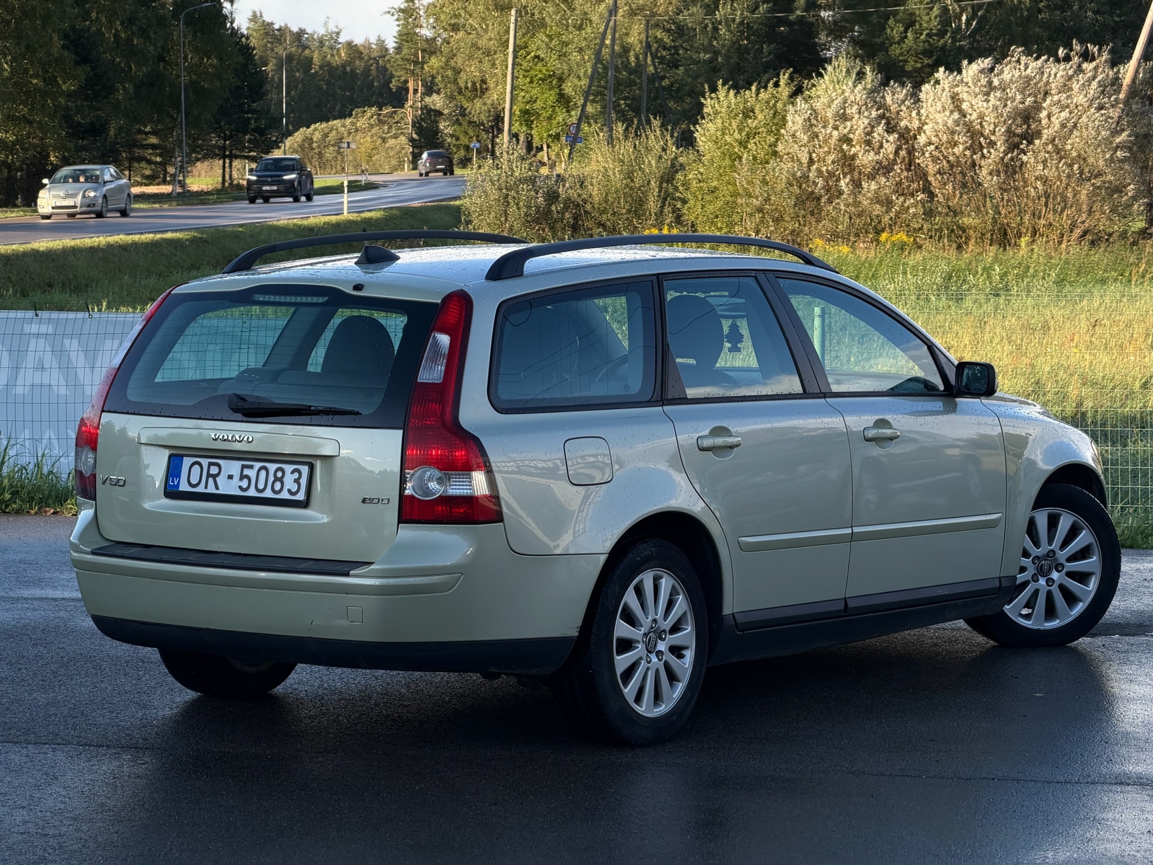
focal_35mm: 100
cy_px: 432
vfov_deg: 14.8
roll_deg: +0.3
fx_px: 3331
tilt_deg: -4.6
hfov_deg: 19.6
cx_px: 576
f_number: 2.8
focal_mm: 16.89
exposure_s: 1/490
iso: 50
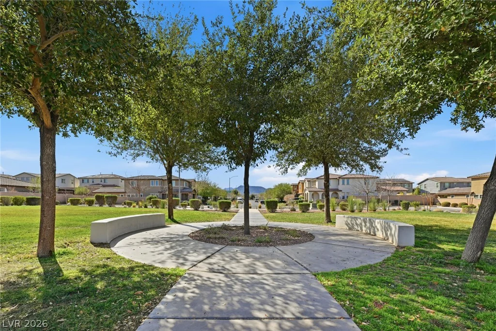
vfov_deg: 81.2
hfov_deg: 104.2
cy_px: 166
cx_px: 248
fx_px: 193
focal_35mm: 14
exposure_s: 1/1000
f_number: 10
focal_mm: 14
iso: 125
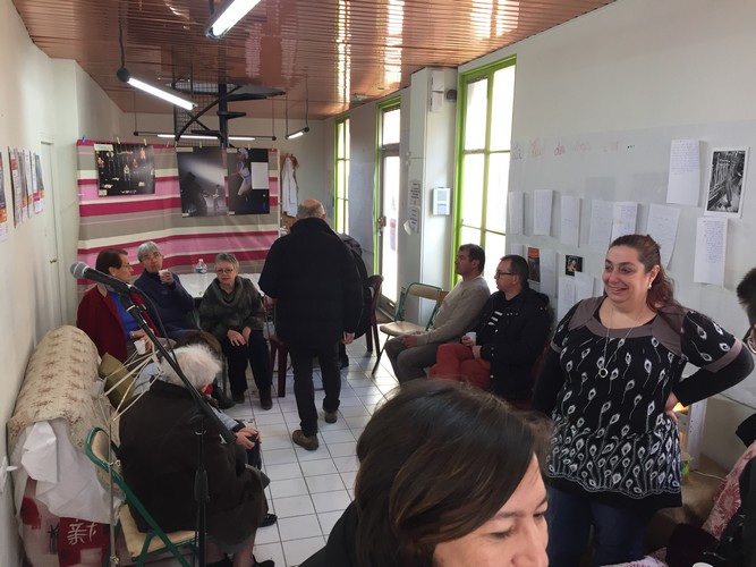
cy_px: 284
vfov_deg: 48.2
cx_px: 378
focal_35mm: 29
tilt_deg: -11.3
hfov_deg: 61.7
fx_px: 633
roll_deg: -1.7
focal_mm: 4.15
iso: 40
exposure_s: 1/33
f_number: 2.2
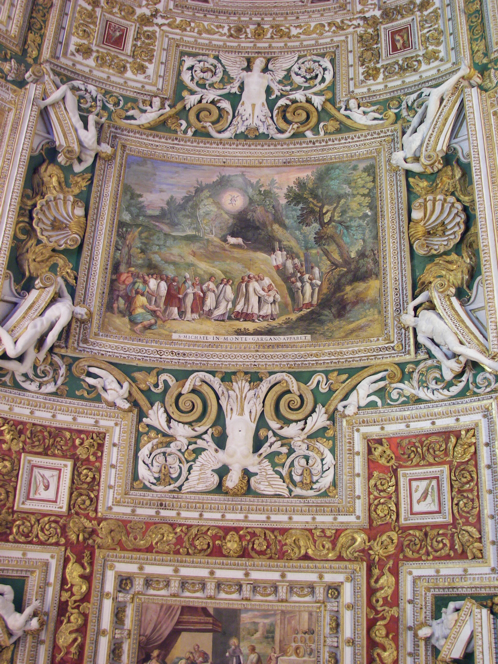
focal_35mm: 36
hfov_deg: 39.7
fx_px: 691
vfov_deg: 51.4
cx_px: 249
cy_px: 332
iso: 125
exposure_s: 1/15
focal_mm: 6
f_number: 2.8
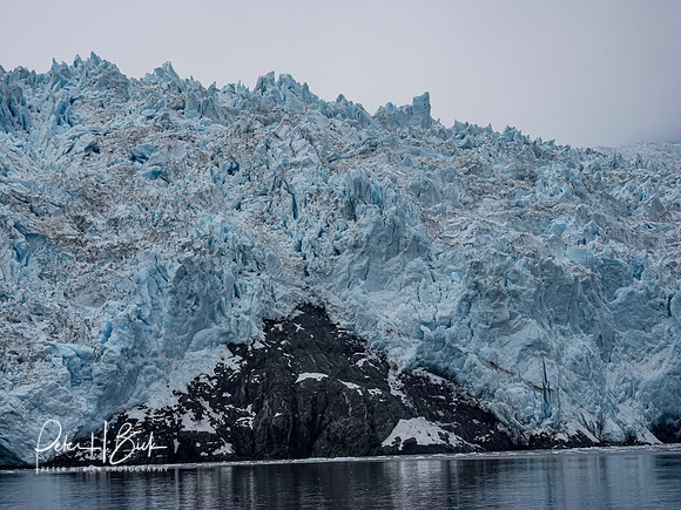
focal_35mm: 76
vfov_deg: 19.4
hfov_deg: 25.7
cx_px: 340
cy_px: 255
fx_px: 1495
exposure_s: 1/1000
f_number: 10
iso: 400
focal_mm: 38
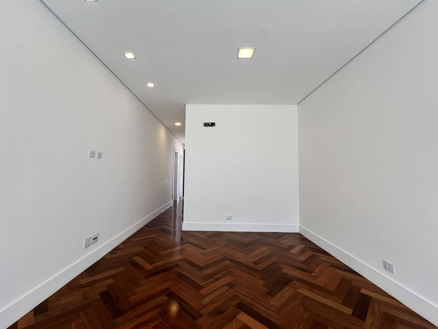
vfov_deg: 85.7
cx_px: 210
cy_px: 163
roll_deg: -0.7
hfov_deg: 102.0
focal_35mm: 14
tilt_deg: +2.1
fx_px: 177
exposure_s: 1/143
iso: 32
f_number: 1.8
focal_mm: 1.57
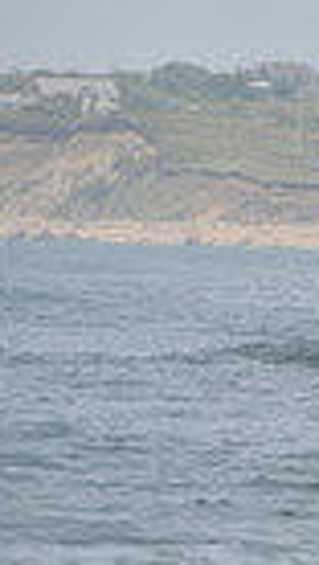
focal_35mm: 881
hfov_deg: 1.4
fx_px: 13200
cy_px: 121
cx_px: 1170
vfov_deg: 2.4
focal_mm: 200
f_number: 7.1
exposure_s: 1/1000
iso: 280
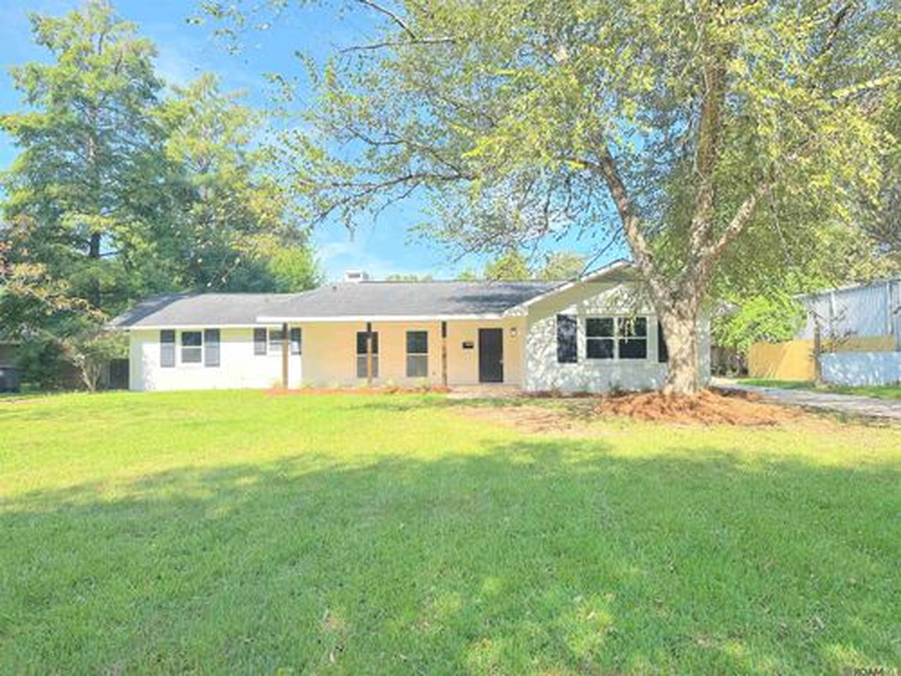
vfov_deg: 56.8
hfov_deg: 71.6
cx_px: 450
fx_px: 625
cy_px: 338
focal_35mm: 24
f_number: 1.78
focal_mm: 6.86
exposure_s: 1/2353
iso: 80
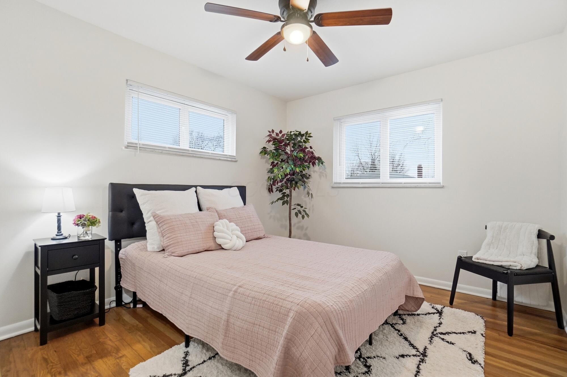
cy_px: 188
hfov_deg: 95.0
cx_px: 284
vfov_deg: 72.0
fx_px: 260
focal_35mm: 16
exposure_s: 1/100
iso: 100
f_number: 4
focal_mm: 11
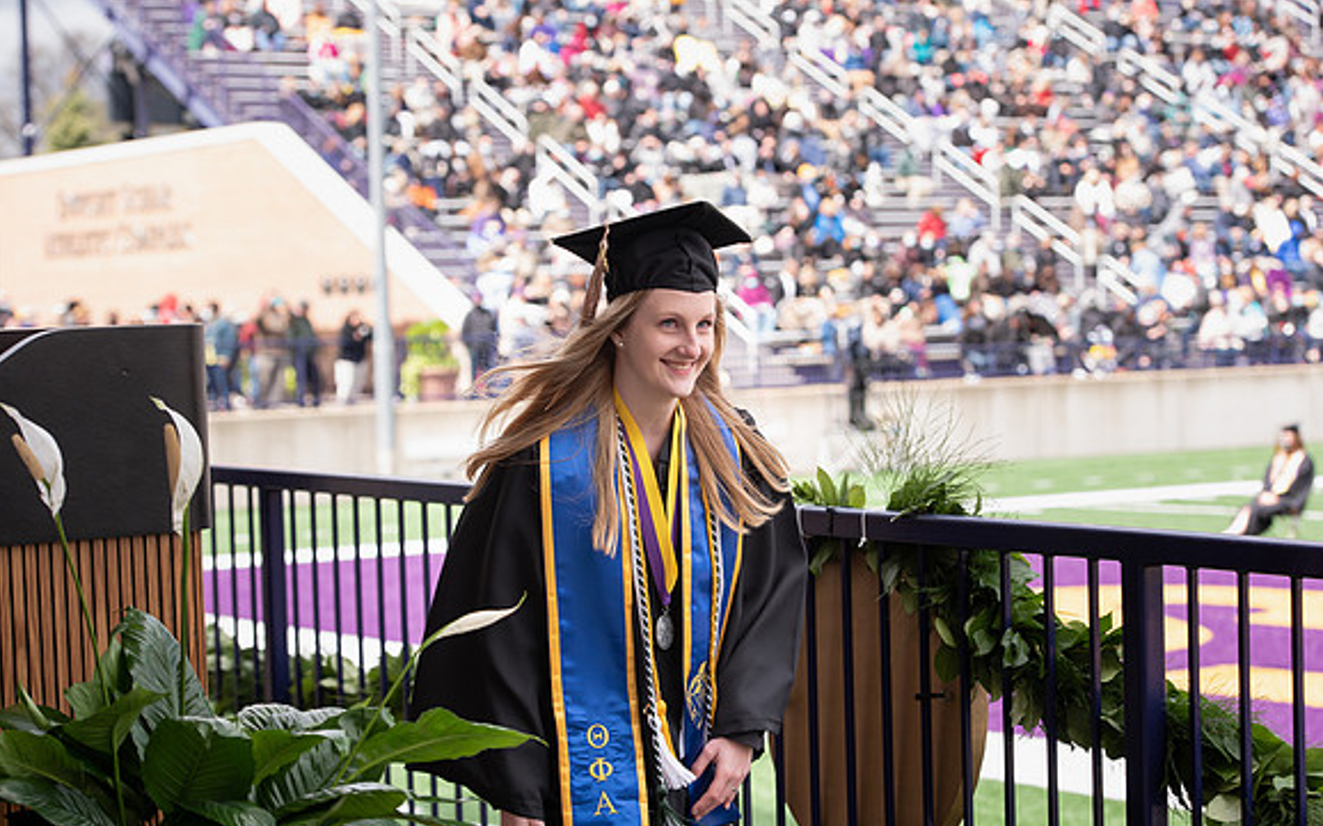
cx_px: 662
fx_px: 3172
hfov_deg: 23.6
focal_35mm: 88
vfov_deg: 14.8
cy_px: 440
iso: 200
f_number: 5
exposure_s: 1/320
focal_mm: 86
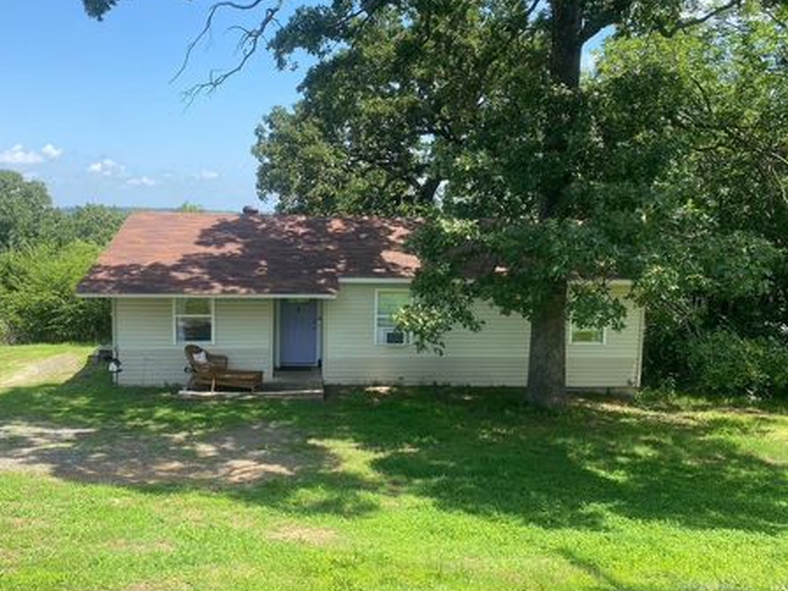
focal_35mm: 29
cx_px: 369
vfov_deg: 48.2
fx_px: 660
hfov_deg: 61.6
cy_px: 295
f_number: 1.8
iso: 32
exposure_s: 1/1272
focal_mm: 4.25
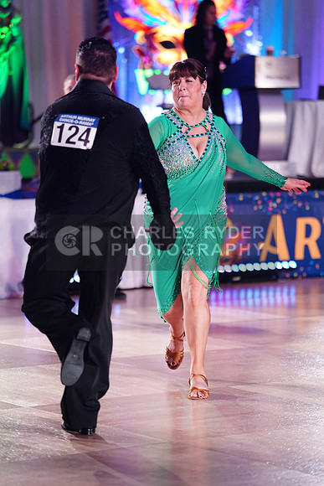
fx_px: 1821
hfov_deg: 10.2
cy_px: 243
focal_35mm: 135
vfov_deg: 15.2
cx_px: 162
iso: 2500
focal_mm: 135
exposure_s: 1/640
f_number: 2.8
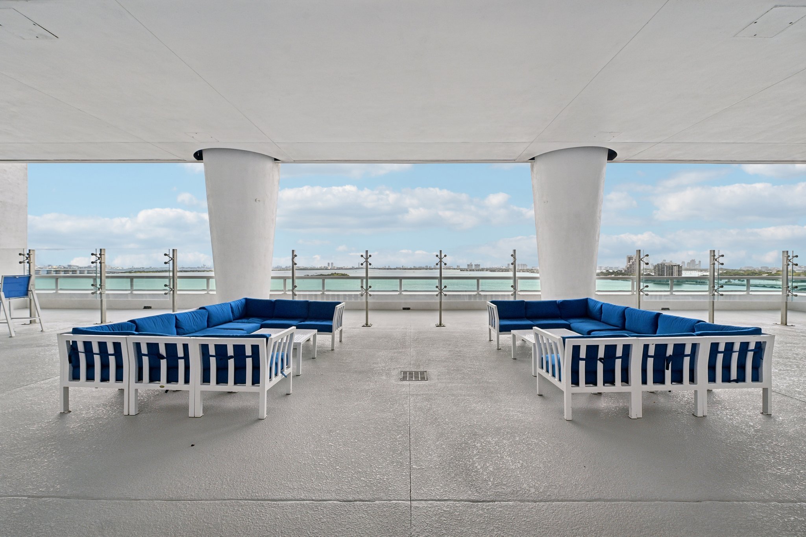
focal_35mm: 14
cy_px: 268
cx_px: 403
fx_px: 313
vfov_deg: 81.2
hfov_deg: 104.3
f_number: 8
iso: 100
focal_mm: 14
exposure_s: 1/320
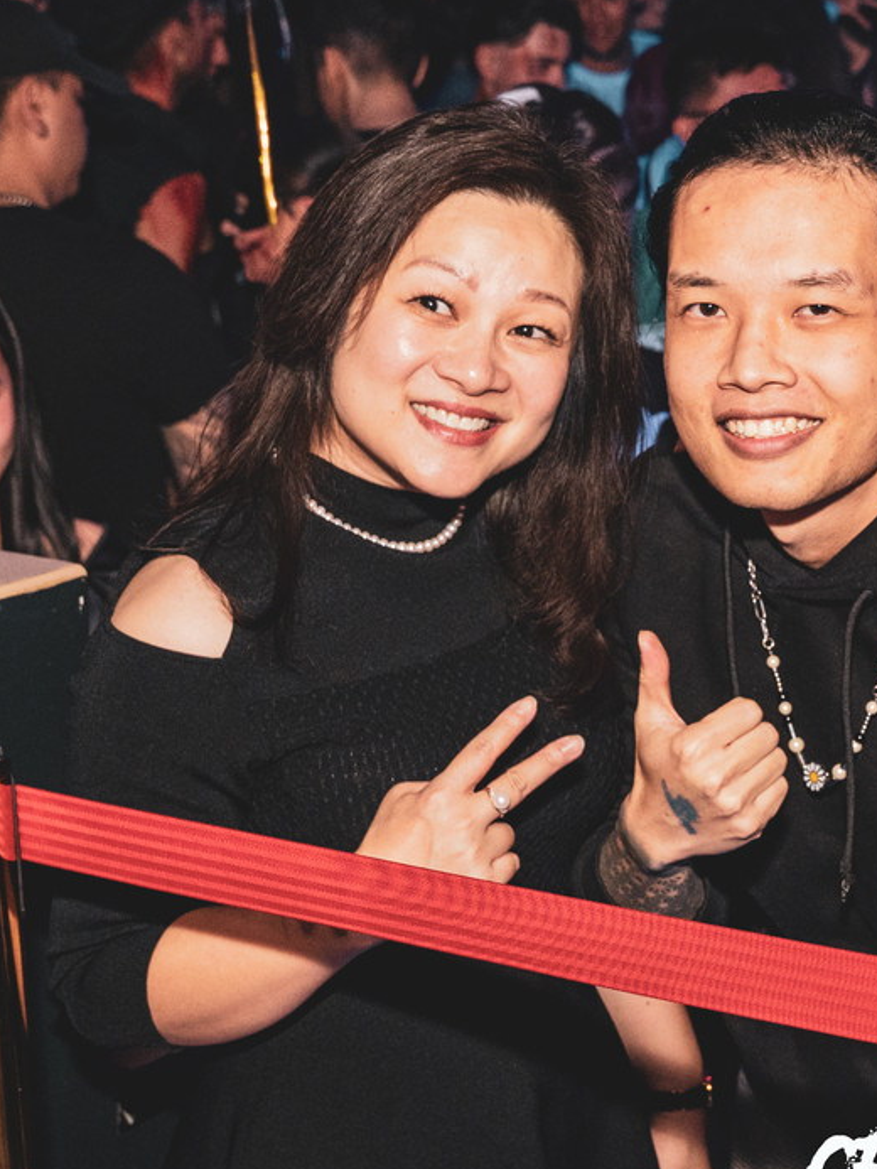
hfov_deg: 15.4
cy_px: 700
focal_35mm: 95
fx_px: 3208
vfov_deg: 20.6
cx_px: 806
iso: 1250
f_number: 4.5
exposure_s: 1/50
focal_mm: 35.7
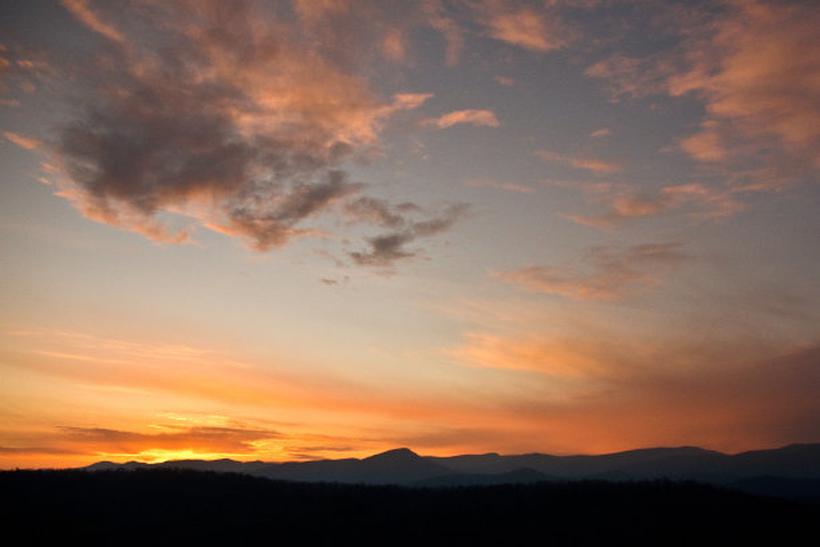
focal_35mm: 27
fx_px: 615
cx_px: 410
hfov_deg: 67.4
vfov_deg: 47.9
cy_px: 274
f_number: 3.5
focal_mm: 18
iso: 1250
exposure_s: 1/6400
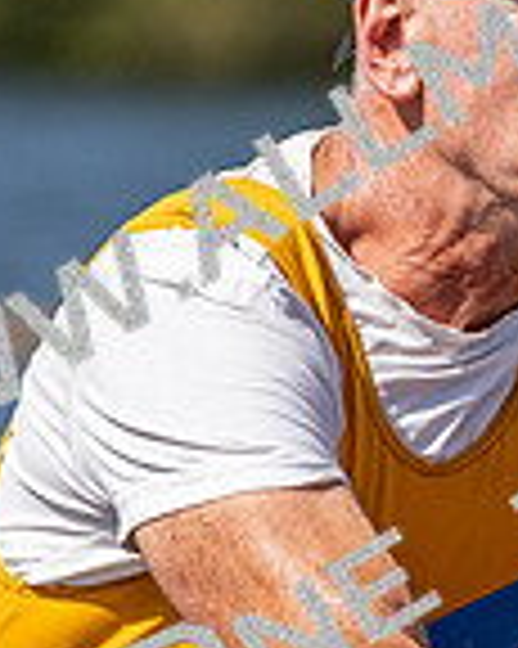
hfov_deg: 1.4
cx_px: 306
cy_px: 515
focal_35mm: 1138
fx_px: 21831
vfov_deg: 1.7
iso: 200
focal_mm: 300
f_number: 5.6
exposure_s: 1/2000
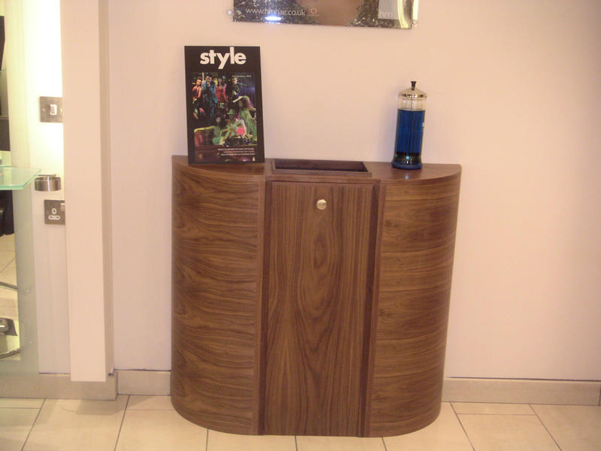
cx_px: 300
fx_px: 833
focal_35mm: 48
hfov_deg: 39.7
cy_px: 226
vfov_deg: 30.3
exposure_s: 1/50
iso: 160
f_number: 2.9
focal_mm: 7.5
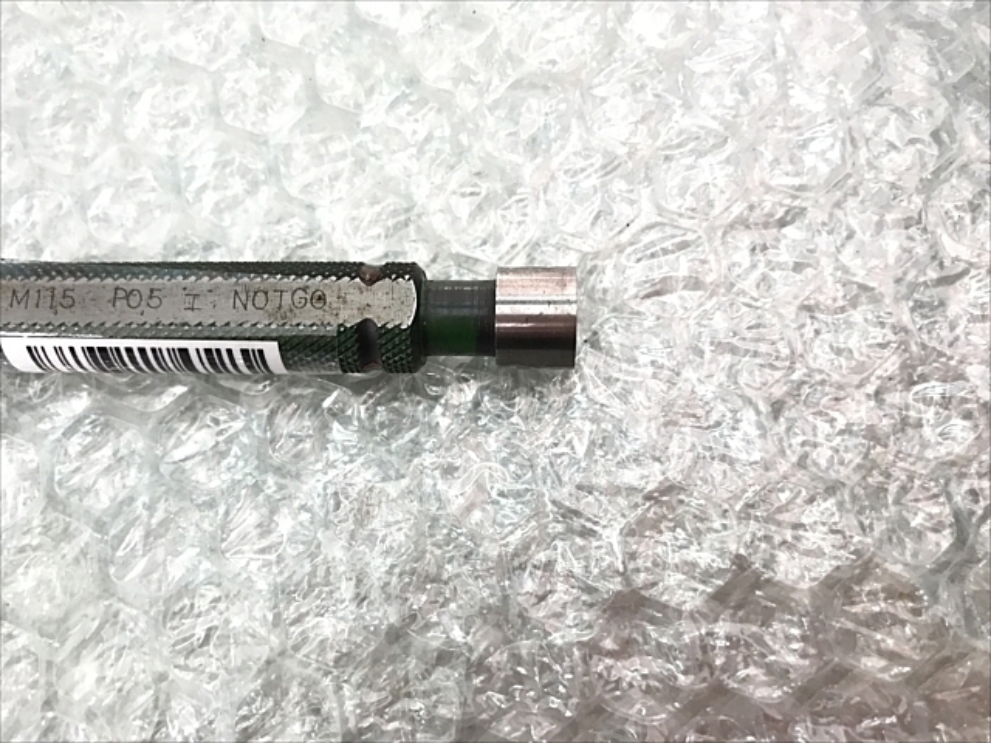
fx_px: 802
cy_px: 372
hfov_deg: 63.4
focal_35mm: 28
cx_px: 496
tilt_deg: -76.0
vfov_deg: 49.7
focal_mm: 3.99
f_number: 1.8
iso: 40
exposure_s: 1/15
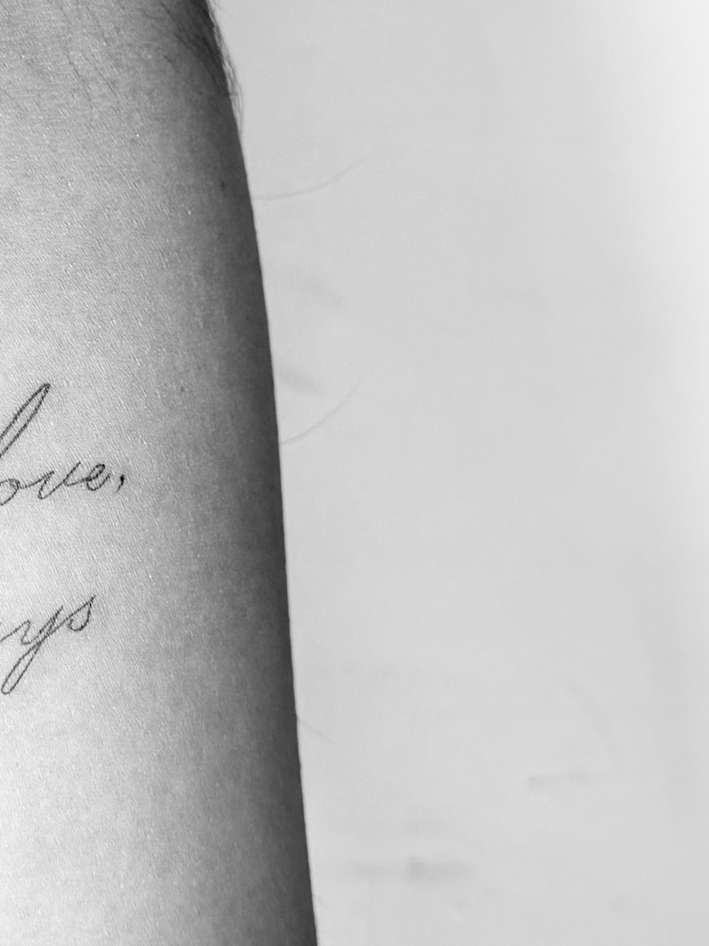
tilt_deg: -17.7
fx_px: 2404
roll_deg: -0.4
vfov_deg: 22.2
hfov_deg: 16.2
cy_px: 342
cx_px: -114
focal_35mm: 88
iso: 125
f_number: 1.78
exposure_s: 1/60
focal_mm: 6.76
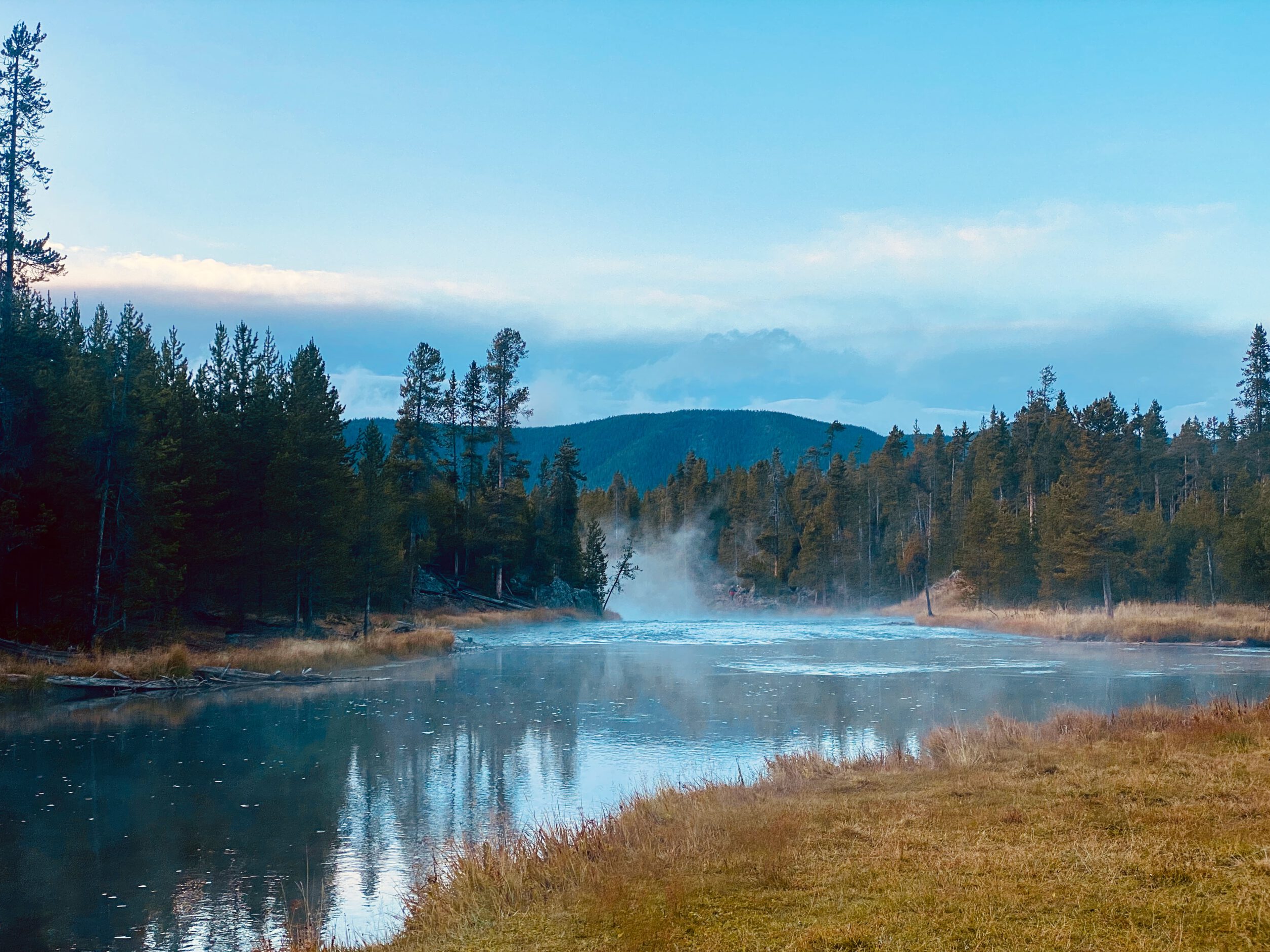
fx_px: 1944
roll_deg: +0.1
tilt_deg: +3.0
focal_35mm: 53
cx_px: 644
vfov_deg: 27.5
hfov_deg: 36.2
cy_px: 485
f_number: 2
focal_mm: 6
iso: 20
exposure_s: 1/154
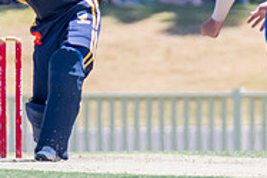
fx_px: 17516
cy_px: 14
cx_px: 67
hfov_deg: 0.9
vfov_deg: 0.6
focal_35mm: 2360
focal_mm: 600
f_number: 5.6
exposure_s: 1/2000
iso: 900
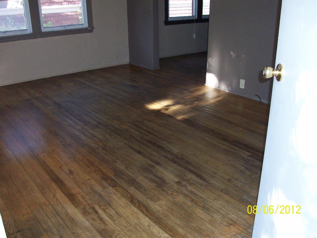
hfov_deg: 54.0
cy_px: 119
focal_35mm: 34
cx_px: 158
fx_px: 311
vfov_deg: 41.8
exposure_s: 1/60
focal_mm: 5.7
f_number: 2.8
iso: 160
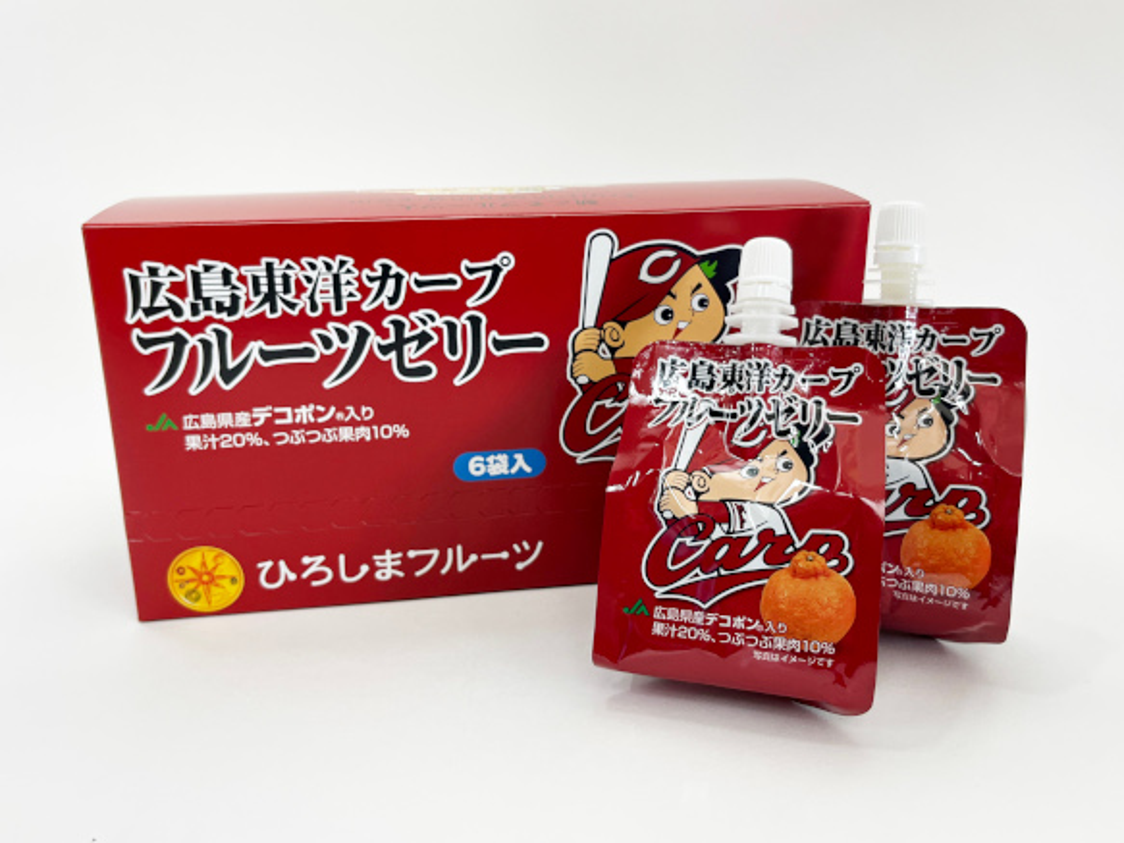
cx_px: 562
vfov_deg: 53.0
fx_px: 844
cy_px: 422
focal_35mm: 26
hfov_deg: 67.3
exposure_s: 1/120
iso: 125
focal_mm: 5.1
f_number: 1.6
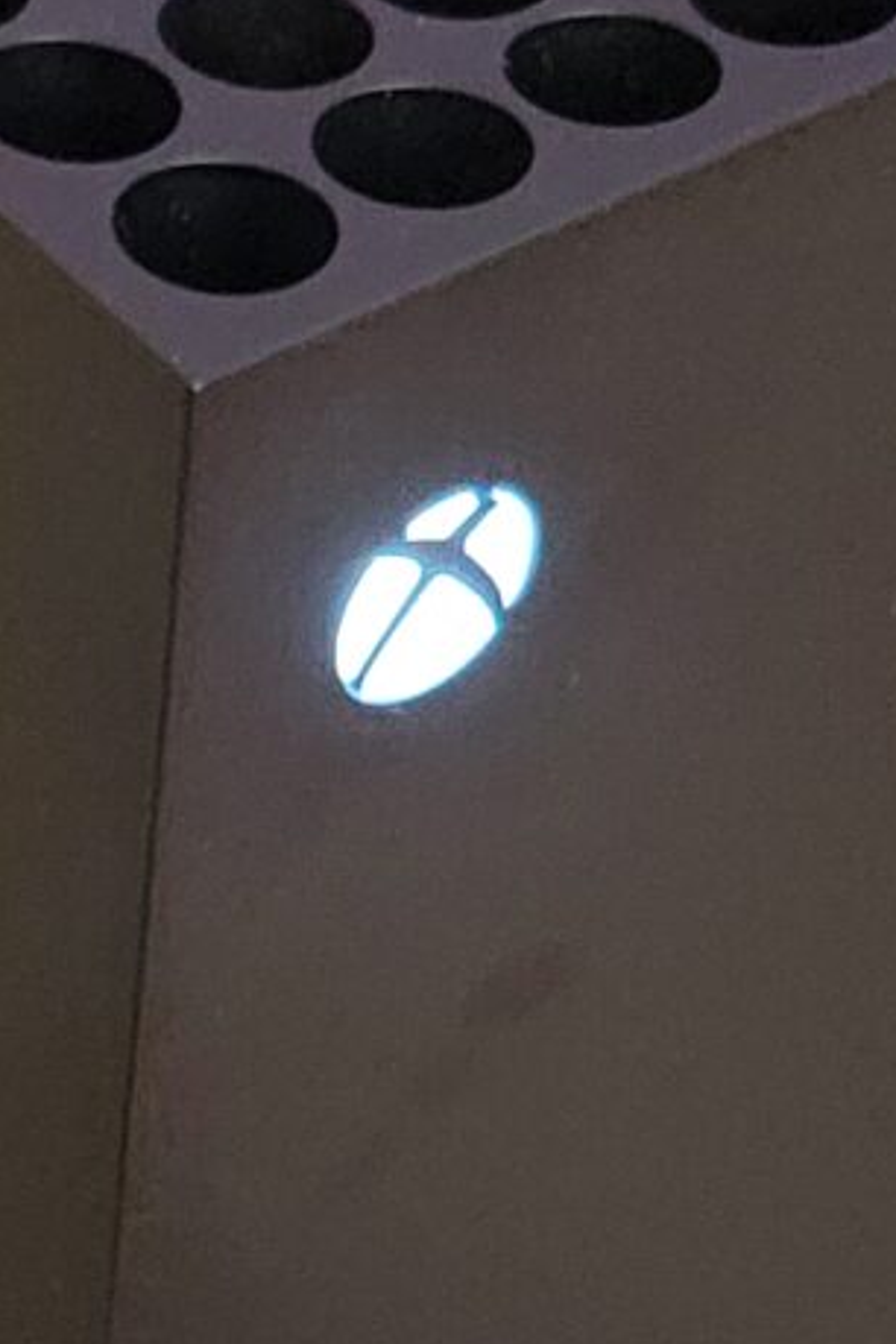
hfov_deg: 9.4
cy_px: 876
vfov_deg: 14.1
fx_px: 5413
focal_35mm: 145
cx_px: 44
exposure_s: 1/15
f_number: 1.8
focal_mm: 7
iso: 1250
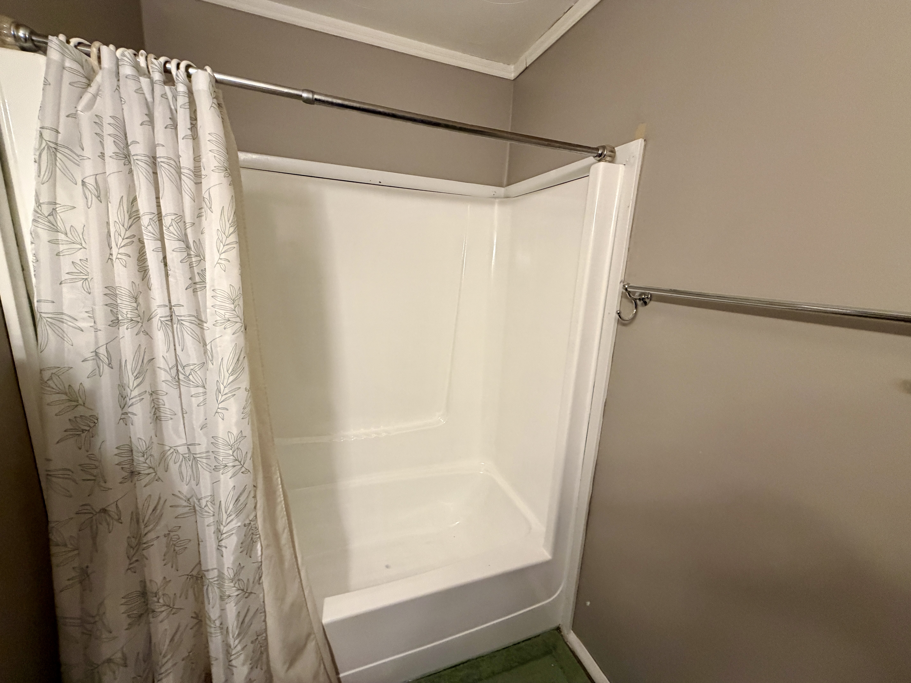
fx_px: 368
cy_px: 342
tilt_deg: -11.9
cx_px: 456
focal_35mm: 14
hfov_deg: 102.1
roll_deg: -2.8
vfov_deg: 85.7
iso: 320
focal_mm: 2.22
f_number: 2.2
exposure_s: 1/60
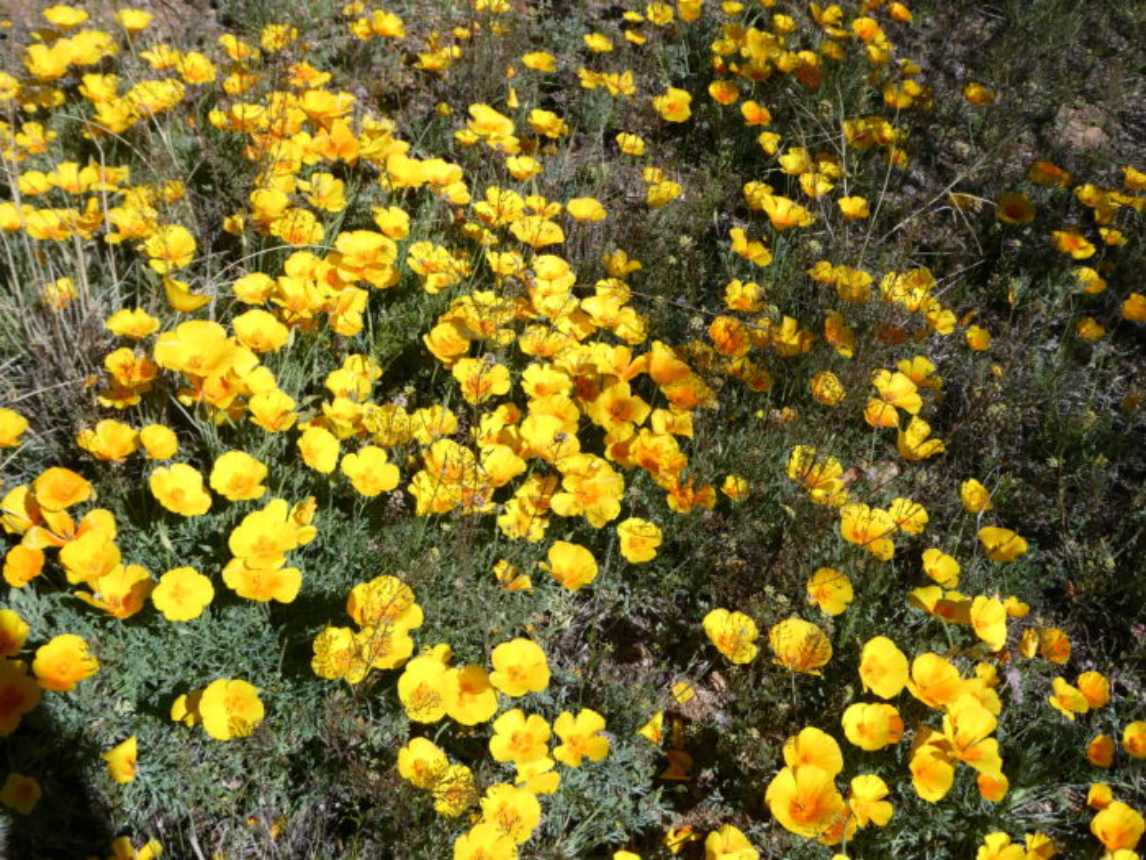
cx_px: 573
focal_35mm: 44
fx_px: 1457
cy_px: 430
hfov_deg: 42.9
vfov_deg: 32.9
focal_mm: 7.8
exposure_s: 1/800
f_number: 4.5
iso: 80
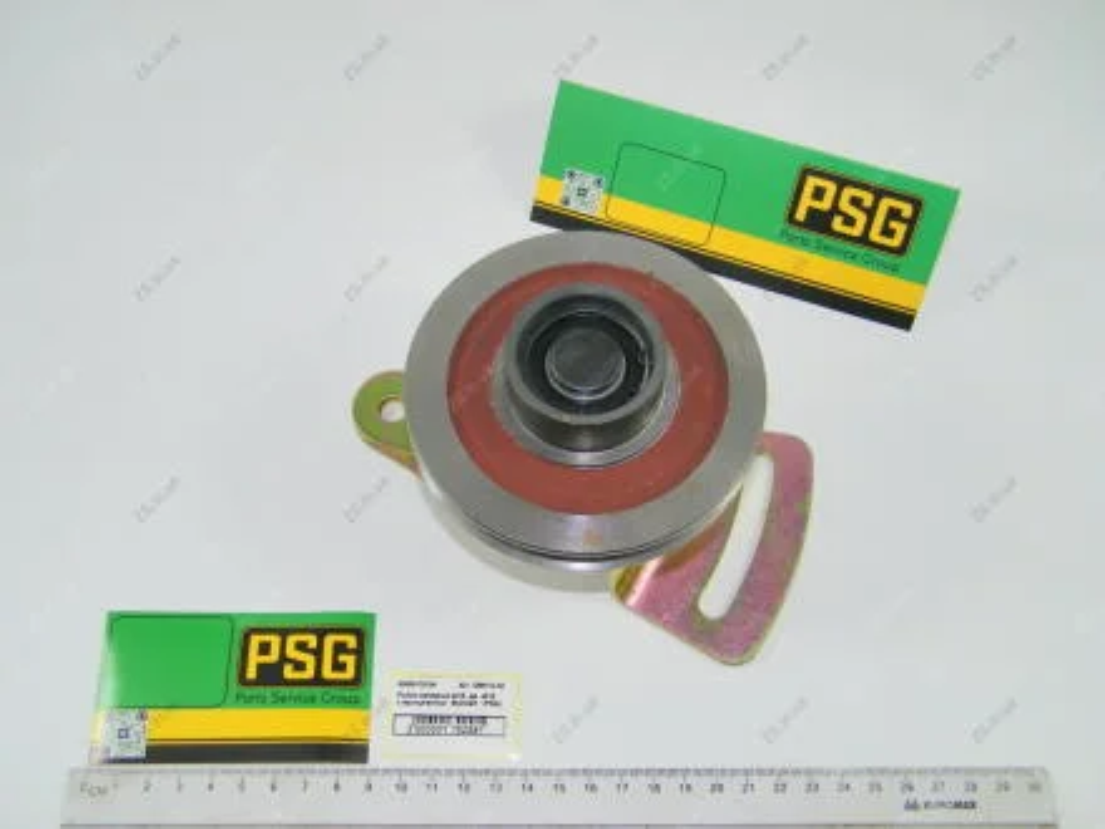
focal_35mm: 40
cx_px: 552
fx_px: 1277
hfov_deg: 46.8
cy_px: 414
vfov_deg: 36.0
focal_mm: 7.1
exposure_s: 1/200
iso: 80
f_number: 3.8
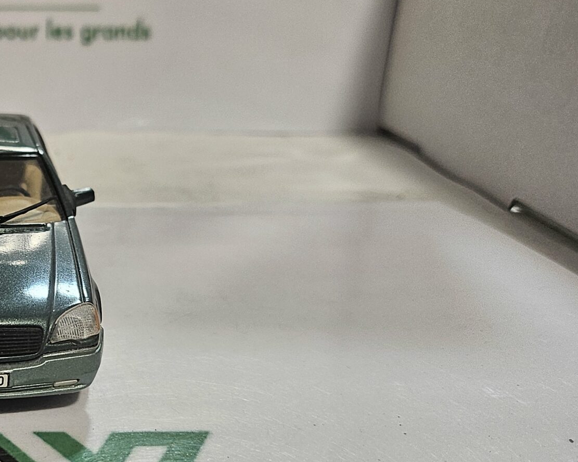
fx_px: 923
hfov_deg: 30.6
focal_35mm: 54
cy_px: 235
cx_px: -75
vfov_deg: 28.1
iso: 125
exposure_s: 1/100
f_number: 1.8
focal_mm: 5
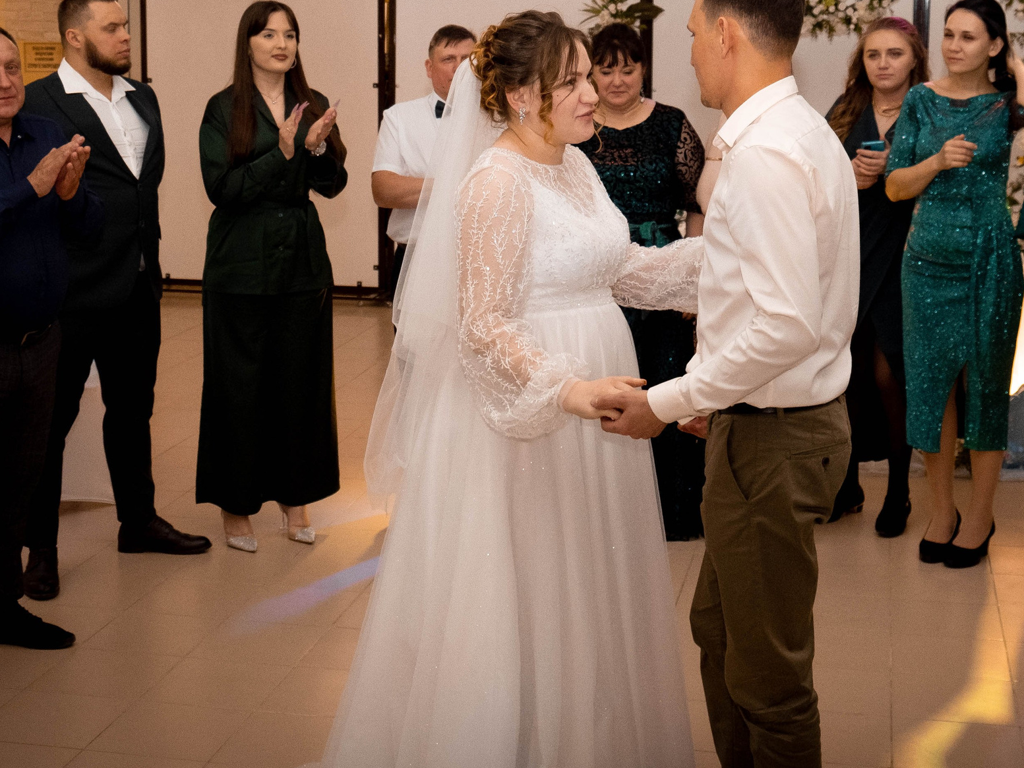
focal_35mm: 58
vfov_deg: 25.0
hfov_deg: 33.2
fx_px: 1716
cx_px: 519
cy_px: 211
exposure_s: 1/160
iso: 1600
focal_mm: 22.3
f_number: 4
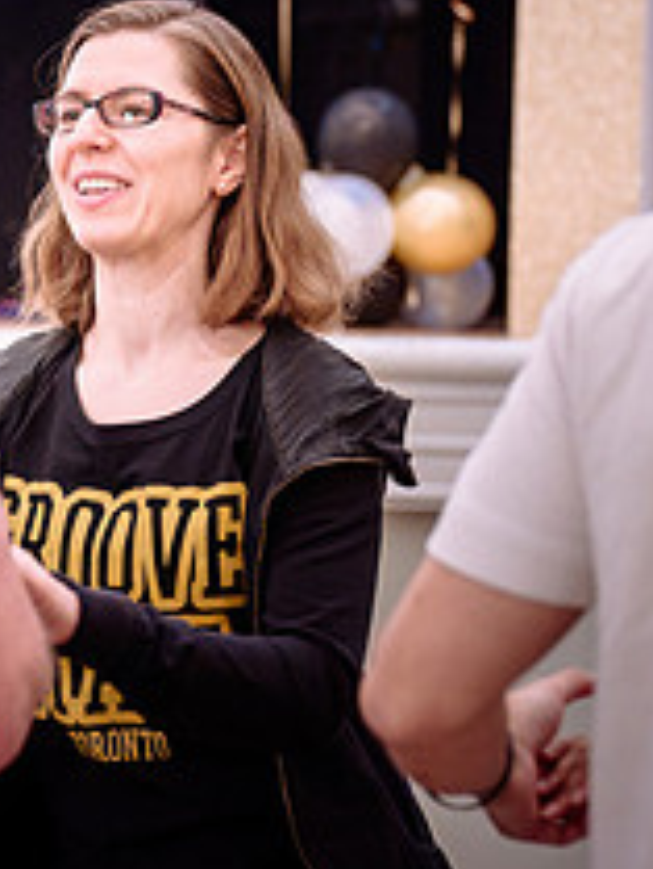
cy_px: 522
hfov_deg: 10.2
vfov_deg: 13.8
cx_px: -191
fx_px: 3593
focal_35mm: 143
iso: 1600
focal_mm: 52
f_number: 2.8
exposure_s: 1/160
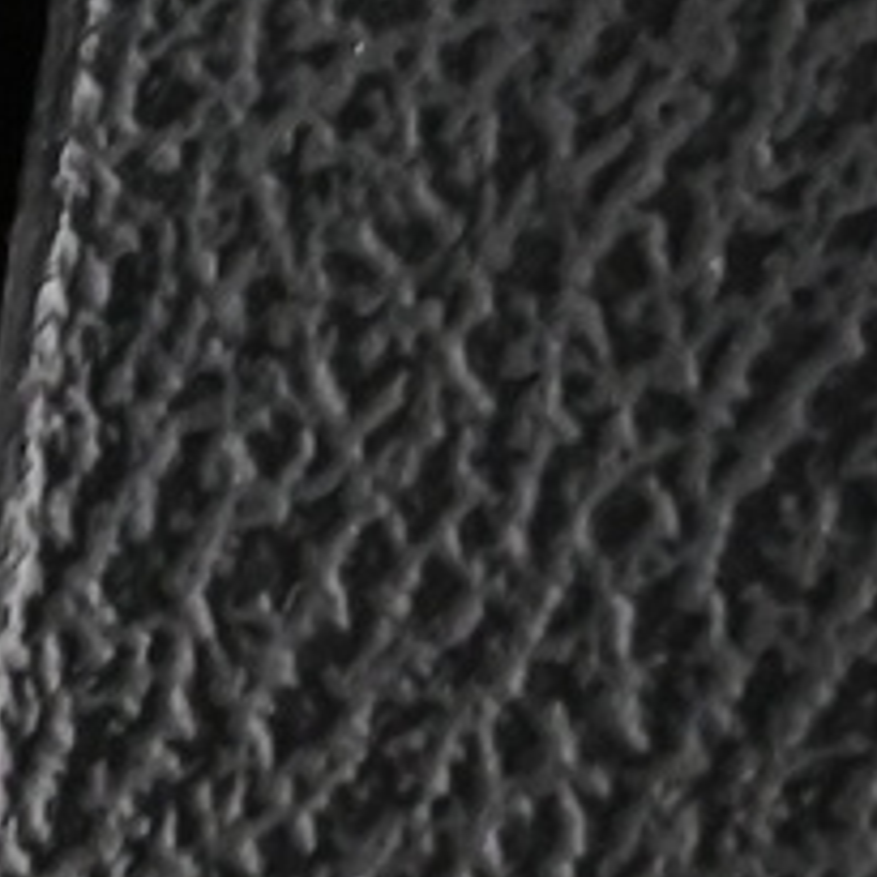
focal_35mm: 252
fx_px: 7234
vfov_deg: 6.9
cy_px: 1061
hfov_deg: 6.8
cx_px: -620
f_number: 4.2
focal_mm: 25
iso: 5600
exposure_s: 1/40
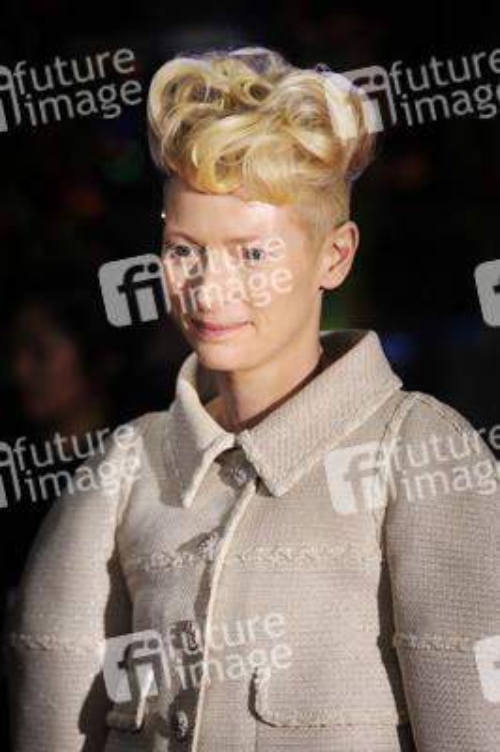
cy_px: 376
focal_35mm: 200
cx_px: 250
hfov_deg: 6.9
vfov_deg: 10.3
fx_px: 4174
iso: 800
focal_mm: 200
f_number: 4
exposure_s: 1/400
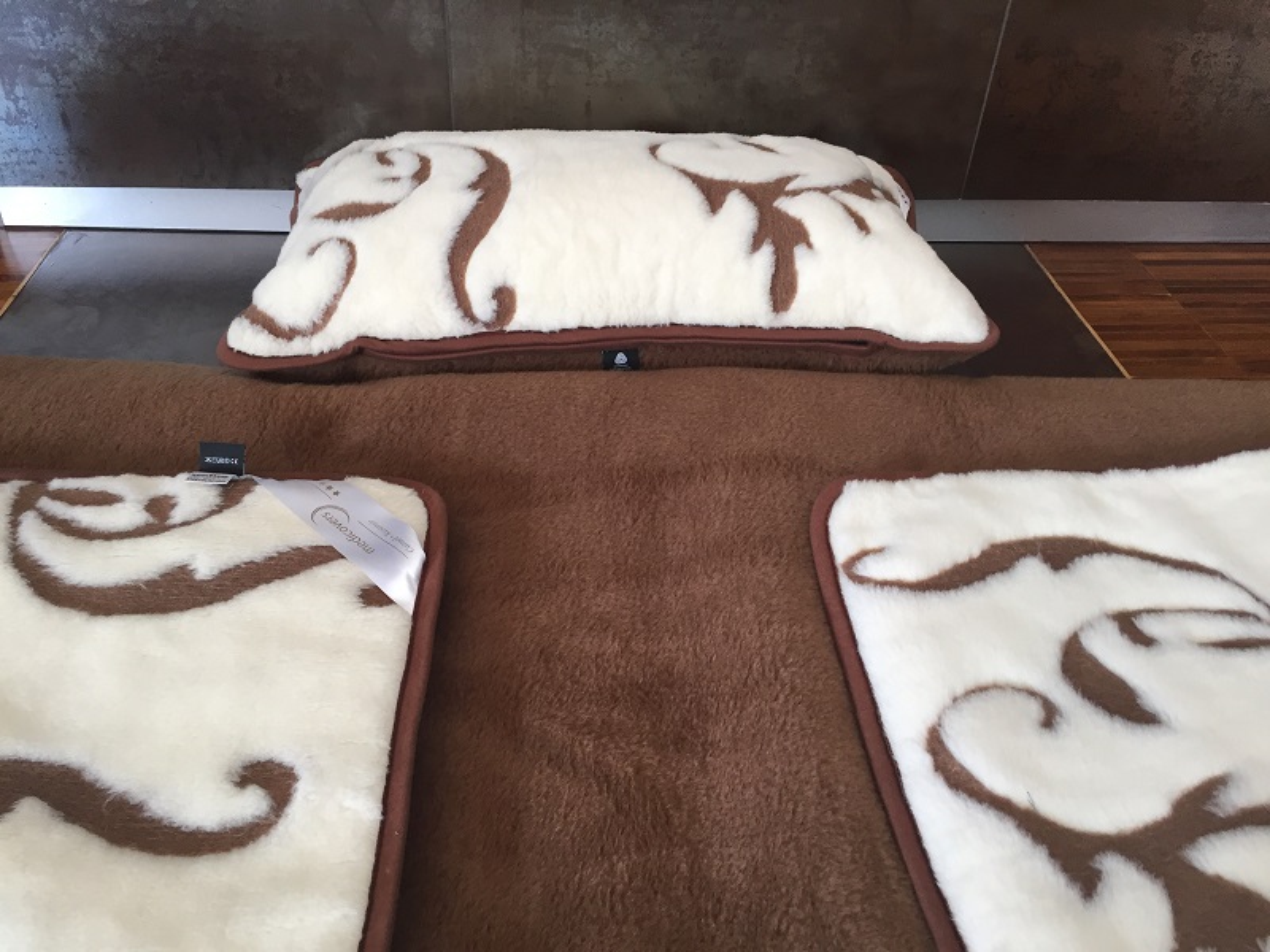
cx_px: 635
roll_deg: -3.5
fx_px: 1064
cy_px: 476
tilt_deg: -38.7
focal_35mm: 29
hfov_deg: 61.7
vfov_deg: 48.2
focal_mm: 4.15
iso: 50
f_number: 2.2
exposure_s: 1/33
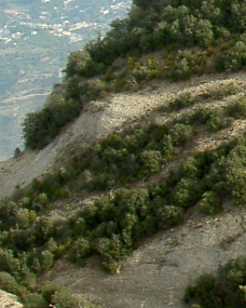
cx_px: 859
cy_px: -35
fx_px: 1948
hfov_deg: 6.3
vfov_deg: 8.9
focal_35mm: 214
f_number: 4.7
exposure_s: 1/160
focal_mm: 8
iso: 100
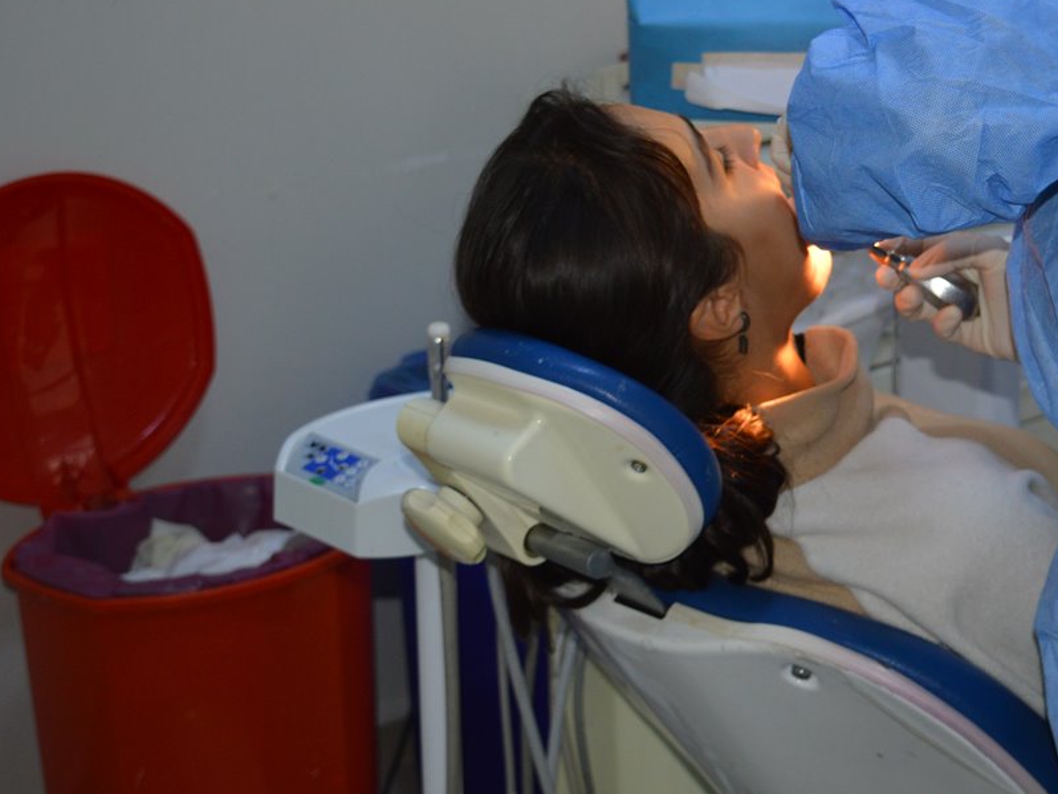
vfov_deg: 19.8
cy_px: 207
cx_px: 830
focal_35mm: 74
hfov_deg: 25.9
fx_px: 2262
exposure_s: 1/60
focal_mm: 30
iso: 500
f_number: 4.2
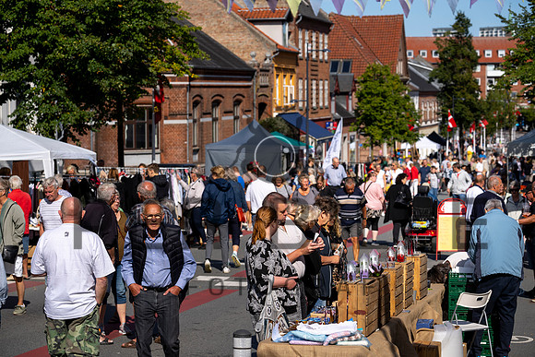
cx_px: 268
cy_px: 178
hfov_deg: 20.8
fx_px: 1457
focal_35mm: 98
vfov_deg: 14.0
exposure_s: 1/1250
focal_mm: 98
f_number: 5
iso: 100
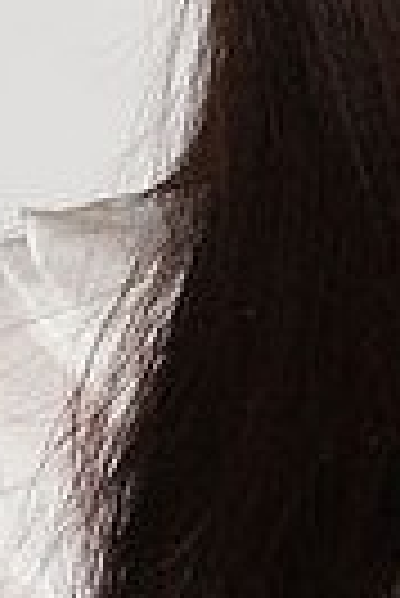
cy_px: 128
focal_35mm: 648
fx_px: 10771
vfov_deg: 3.2
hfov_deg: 2.1
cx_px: 699
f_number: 5
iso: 400
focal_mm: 90
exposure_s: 1/160
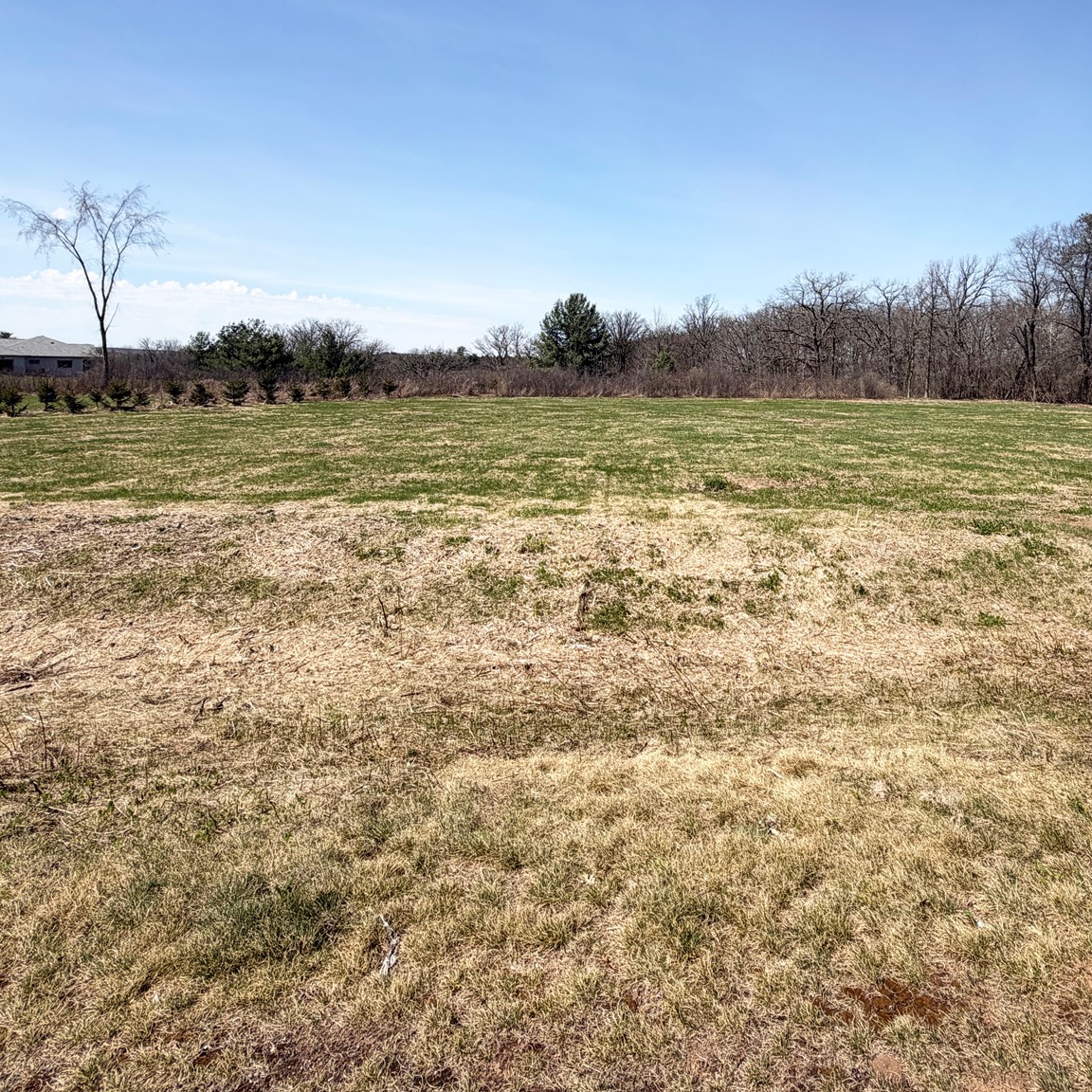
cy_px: 405
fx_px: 785
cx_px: 665
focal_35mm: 22
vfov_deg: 68.5
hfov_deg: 68.8
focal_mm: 2.22
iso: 20
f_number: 2.2
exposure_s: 1/1001
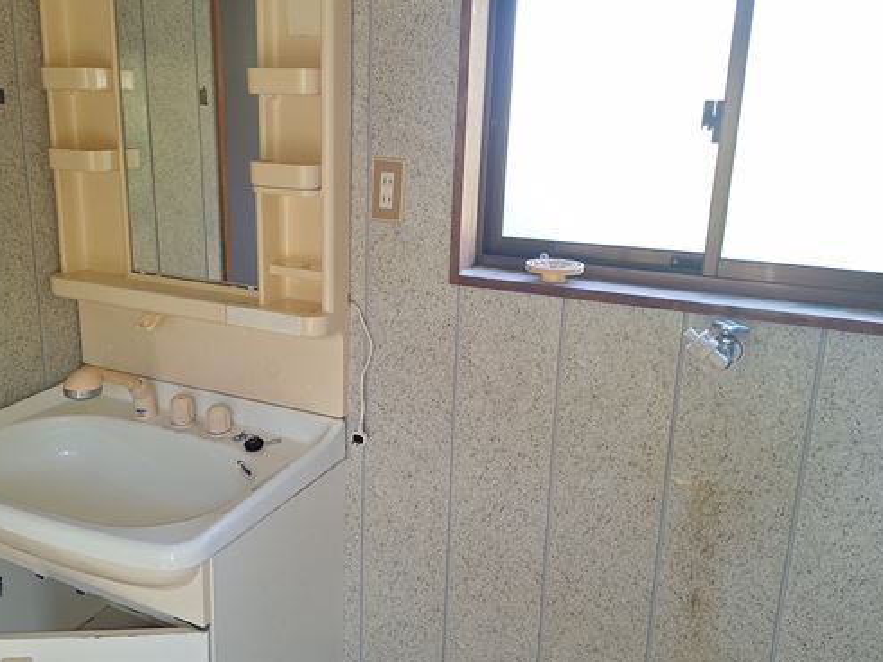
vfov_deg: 46.8
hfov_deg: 59.5
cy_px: 327
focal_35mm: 30
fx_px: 765
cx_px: 358
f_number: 1.8
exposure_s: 1/100
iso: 50
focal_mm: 5.54
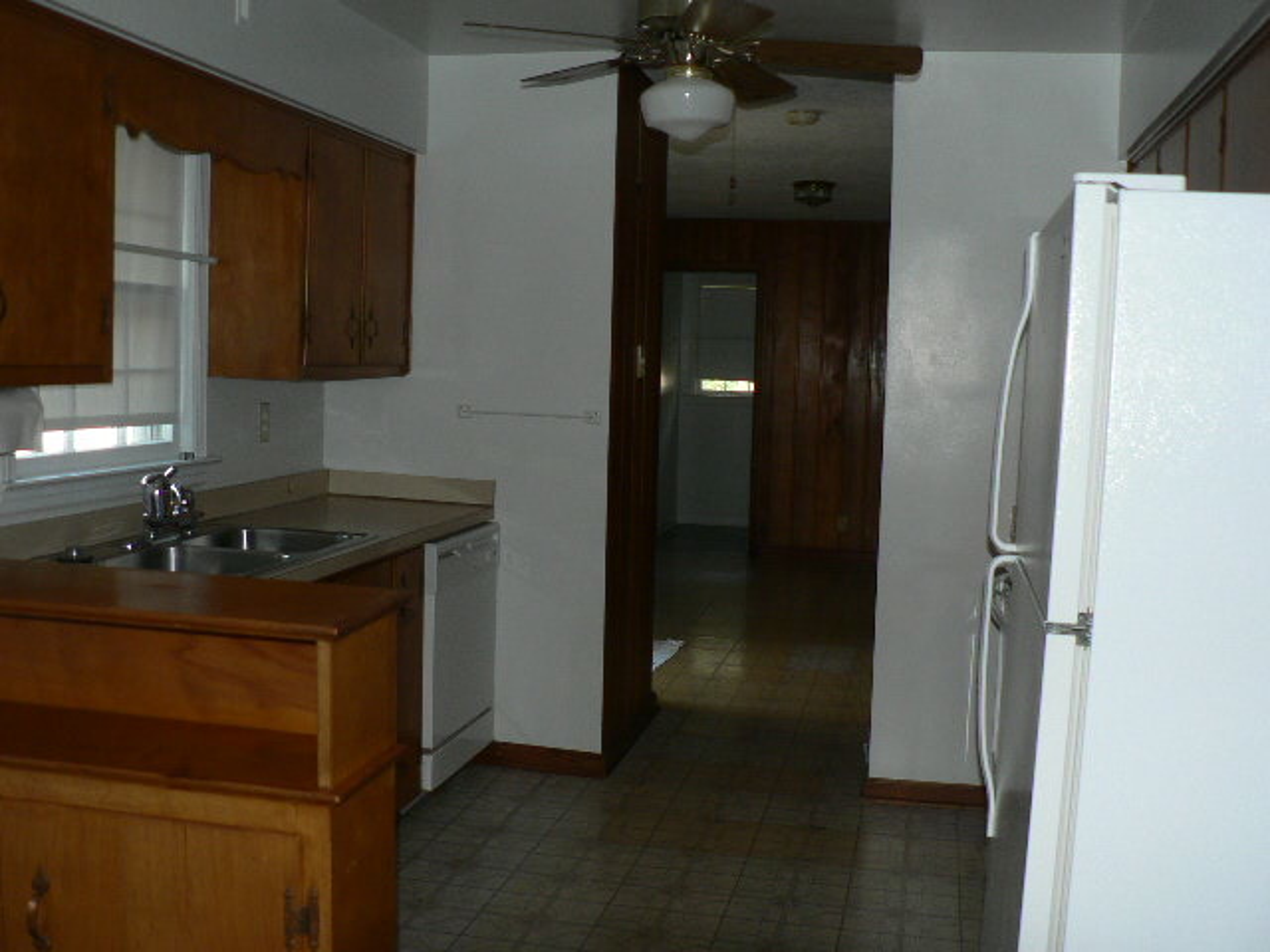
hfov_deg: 51.4
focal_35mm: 36
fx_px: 1321
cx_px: 635
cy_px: 476
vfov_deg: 39.7
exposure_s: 1/60
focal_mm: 6
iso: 100
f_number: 2.8
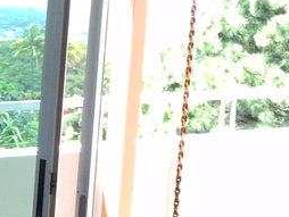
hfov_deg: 12.2
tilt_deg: -7.7
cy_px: 141
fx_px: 1220
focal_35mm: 146
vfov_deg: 10.2
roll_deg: -2.1
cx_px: -256
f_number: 2.2
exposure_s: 1/120
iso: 40
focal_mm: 4.15
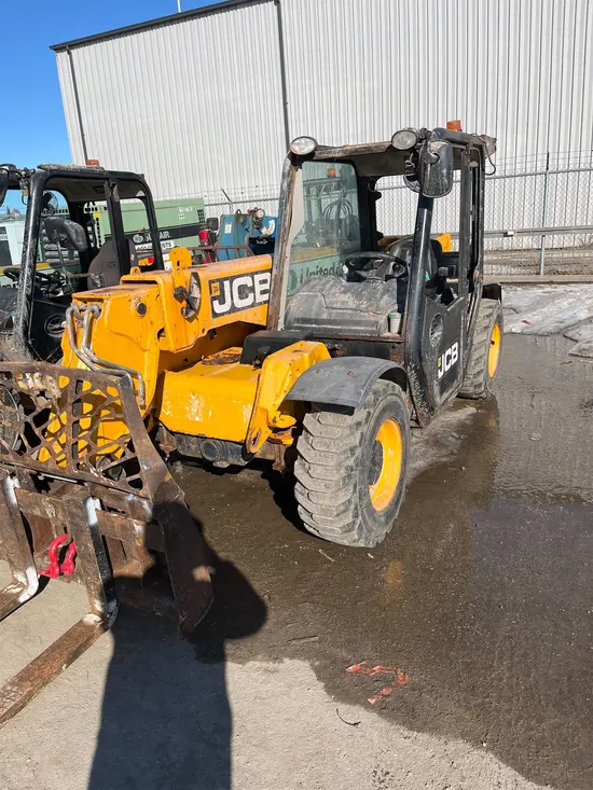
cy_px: 395
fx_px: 594
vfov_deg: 67.3
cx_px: 296
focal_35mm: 26
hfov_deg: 53.1
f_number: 1.6
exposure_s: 1/4651
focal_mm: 5.1
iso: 50
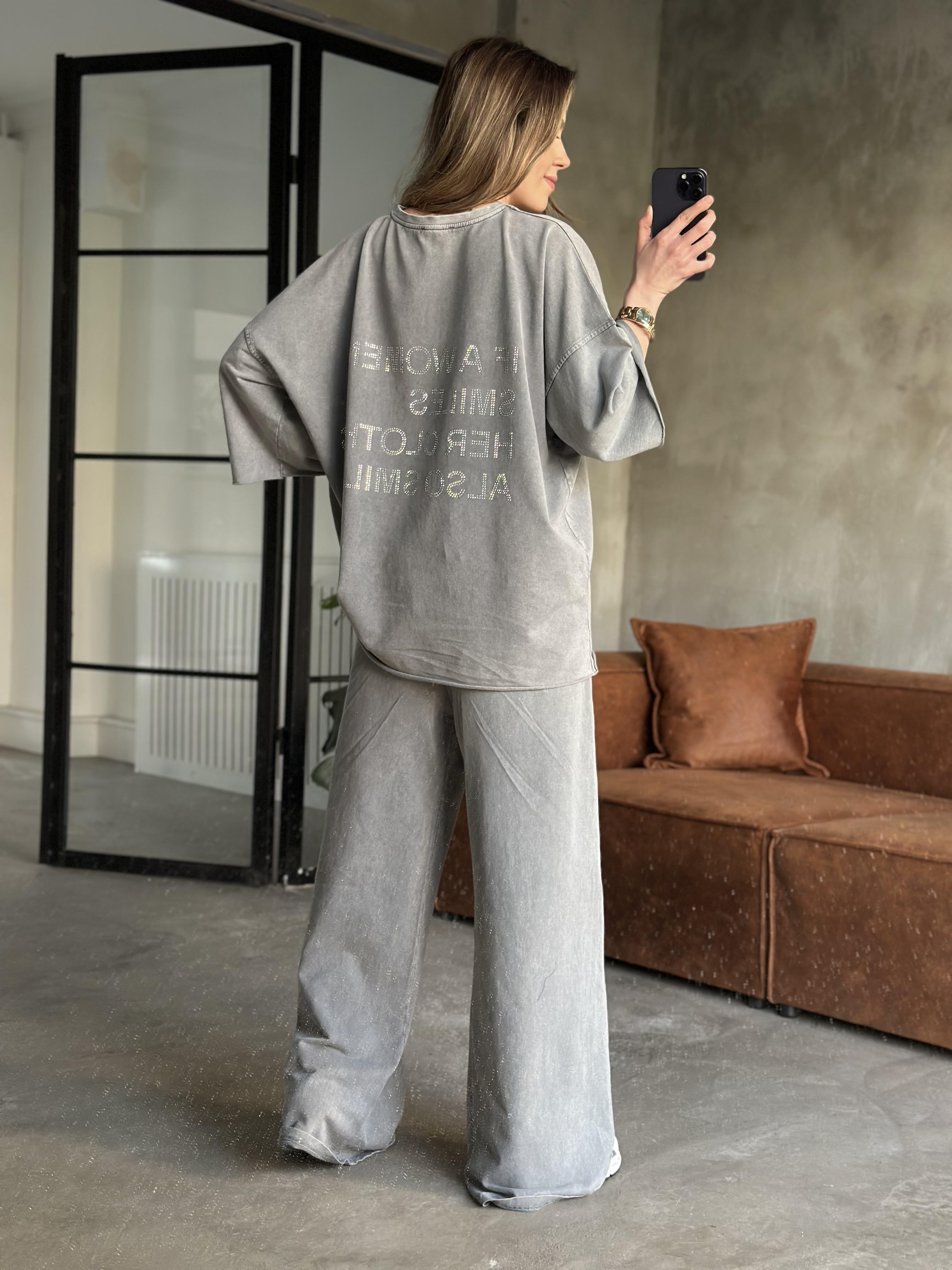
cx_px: 476
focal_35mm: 48
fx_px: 1760
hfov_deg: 30.3
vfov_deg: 39.7
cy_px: 635
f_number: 1.78
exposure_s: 1/60
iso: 200
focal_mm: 6.86
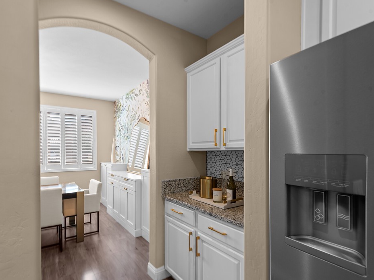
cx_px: 169
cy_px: 141
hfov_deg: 87.5
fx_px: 194
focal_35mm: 18
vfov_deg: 71.6
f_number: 8
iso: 100
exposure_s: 1/2.5
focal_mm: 16
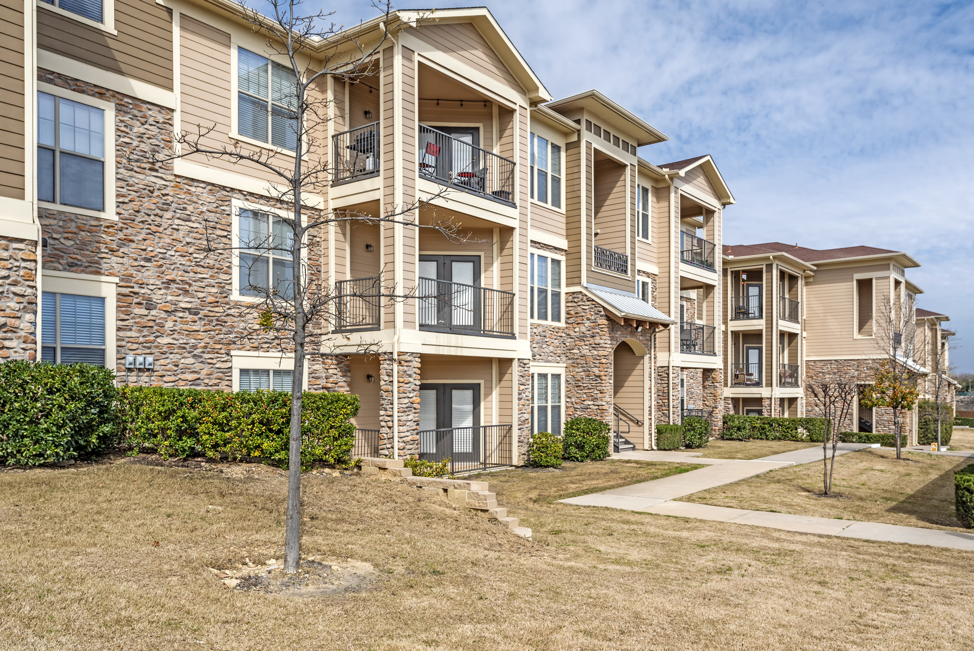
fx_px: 704
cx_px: 487
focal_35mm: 26
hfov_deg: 69.4
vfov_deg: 49.6
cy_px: 326
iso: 200
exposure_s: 1/320
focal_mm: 26
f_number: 8
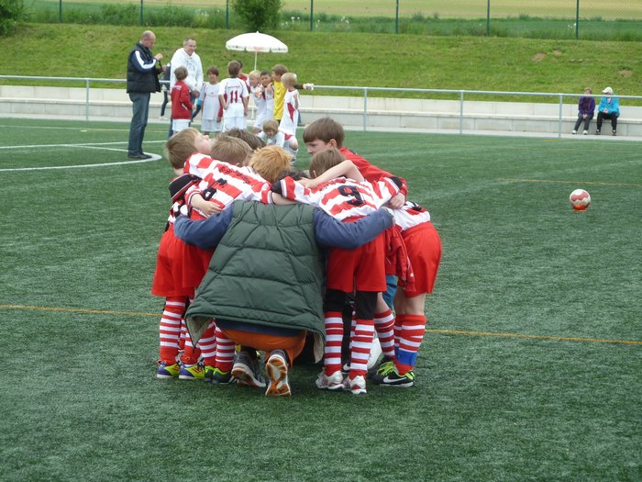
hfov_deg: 13.4
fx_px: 2726
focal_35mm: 147
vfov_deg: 10.1
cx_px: 321
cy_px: 241
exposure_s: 1/200
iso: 80
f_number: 4.5
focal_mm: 24.1
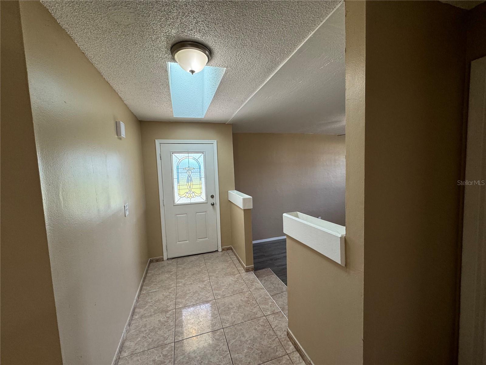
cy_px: 182
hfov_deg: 102.1
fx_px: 197
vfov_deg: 85.7
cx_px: 243
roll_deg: +3.2
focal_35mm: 14
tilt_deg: -3.6
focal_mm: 2.22
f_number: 2.2
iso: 160
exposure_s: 1/120
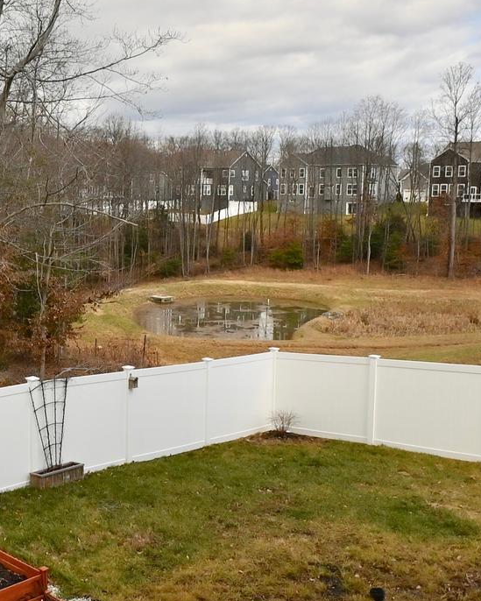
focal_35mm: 42
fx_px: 747
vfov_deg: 43.6
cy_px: 237
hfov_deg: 33.6
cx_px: 41
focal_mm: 10
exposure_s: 1/1000
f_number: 7.1
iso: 140
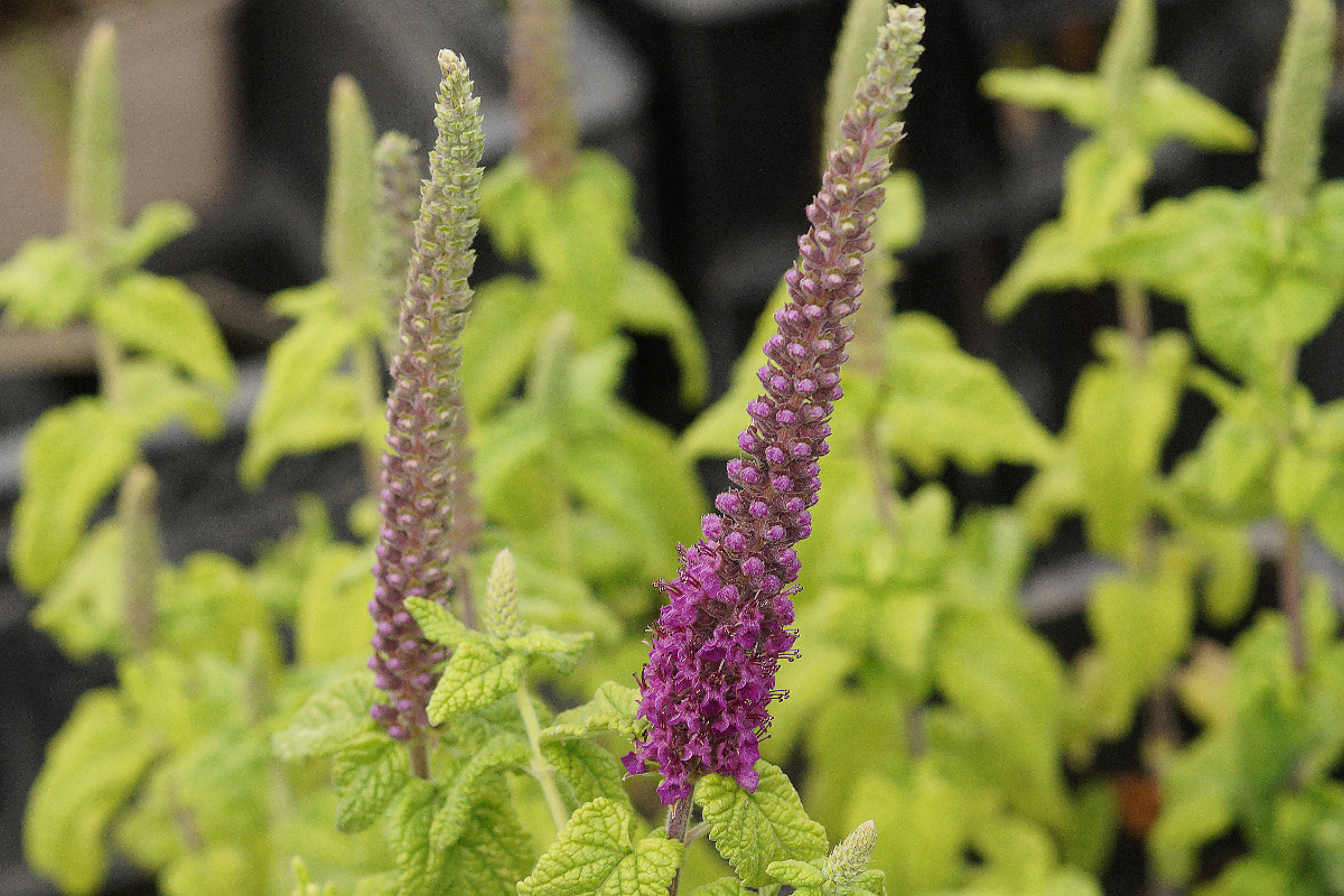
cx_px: 672
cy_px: 448
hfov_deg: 13.7
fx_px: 5600
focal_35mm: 150
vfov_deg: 9.1
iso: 320
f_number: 6.3
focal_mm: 100
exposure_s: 1/160
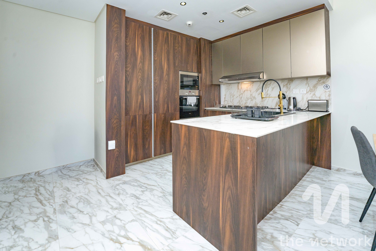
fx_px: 146
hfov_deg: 104.3
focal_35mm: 14
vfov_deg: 81.2
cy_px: 126
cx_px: 188
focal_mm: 14
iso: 250
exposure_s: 1/100
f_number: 8
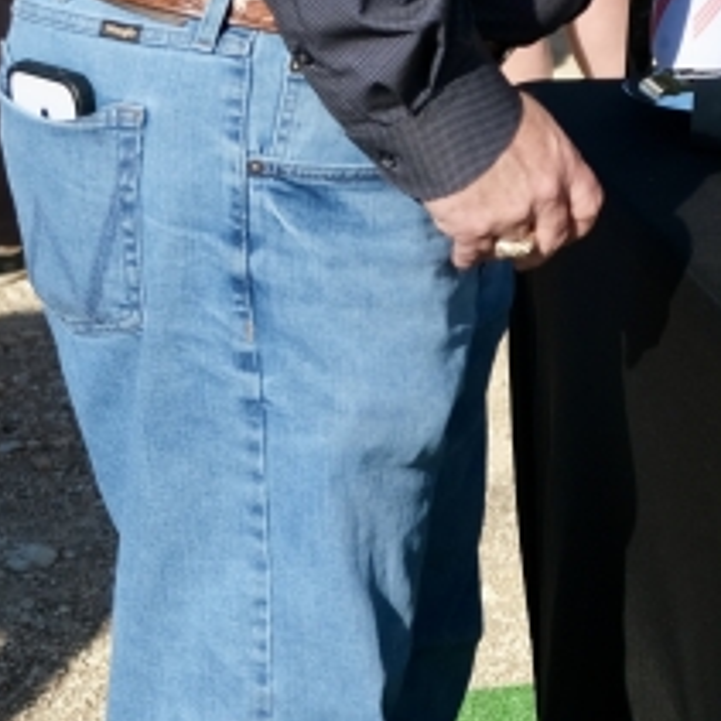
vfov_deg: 12.8
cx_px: 991
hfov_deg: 13.0
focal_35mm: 129
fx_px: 3040
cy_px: -366
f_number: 3.2
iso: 250
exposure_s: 1/4000
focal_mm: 21.4
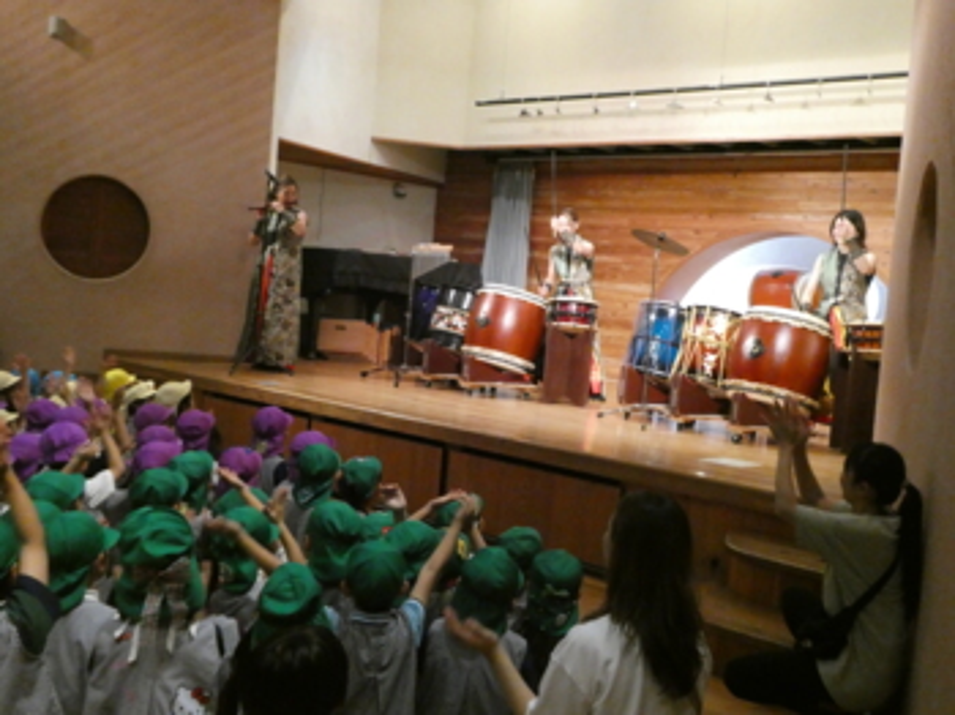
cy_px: 358
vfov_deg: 35.9
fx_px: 1103
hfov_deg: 46.8
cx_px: 478
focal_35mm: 40
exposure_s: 1/60
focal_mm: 7.2
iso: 1600
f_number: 3.8
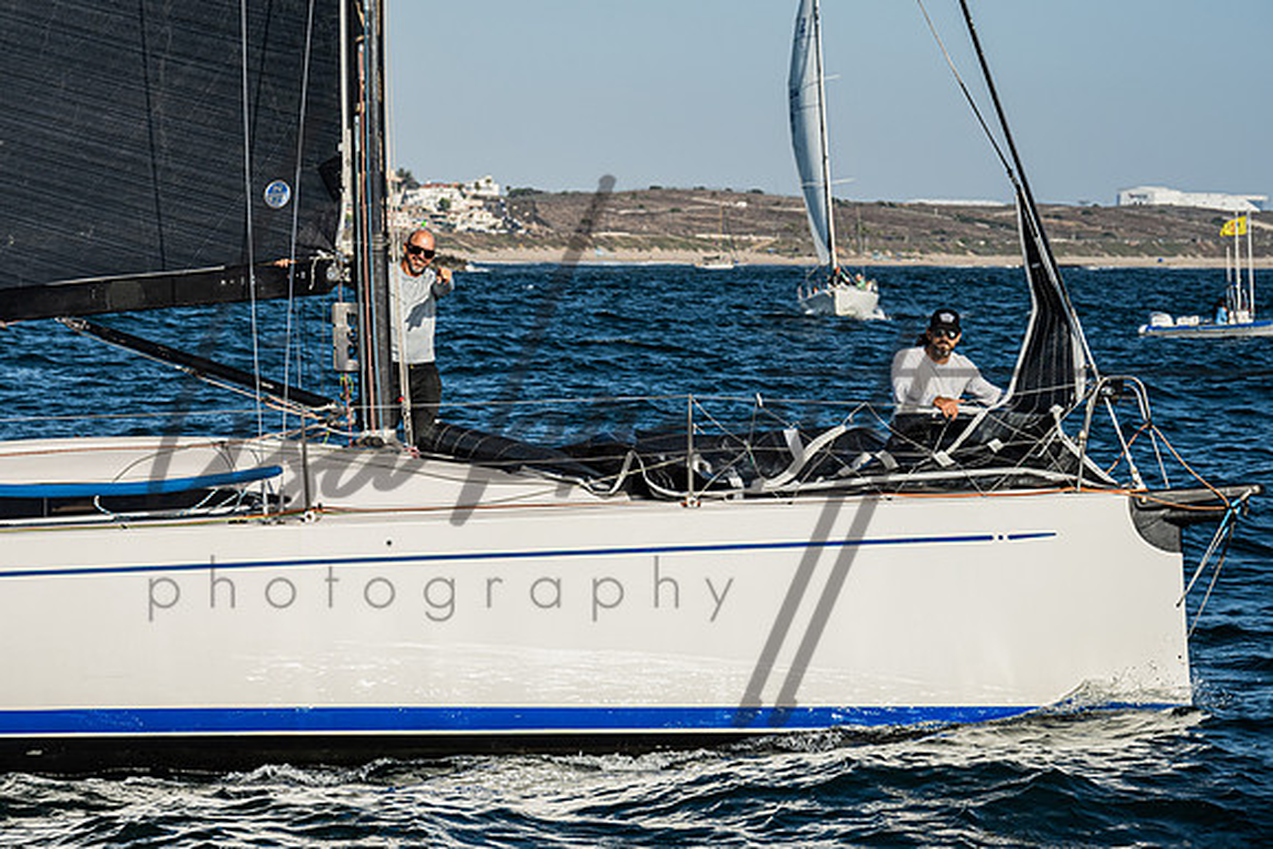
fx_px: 4610
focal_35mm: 130
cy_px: 327
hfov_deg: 15.7
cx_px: 482
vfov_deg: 10.5
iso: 100
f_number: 6.3
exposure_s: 1/1250
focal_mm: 97
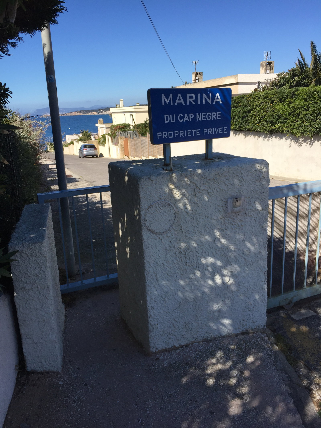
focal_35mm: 29
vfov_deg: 61.7
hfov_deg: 48.2
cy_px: 214
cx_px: 160
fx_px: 359
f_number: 2.2
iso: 32
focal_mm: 4.15
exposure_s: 1/2198
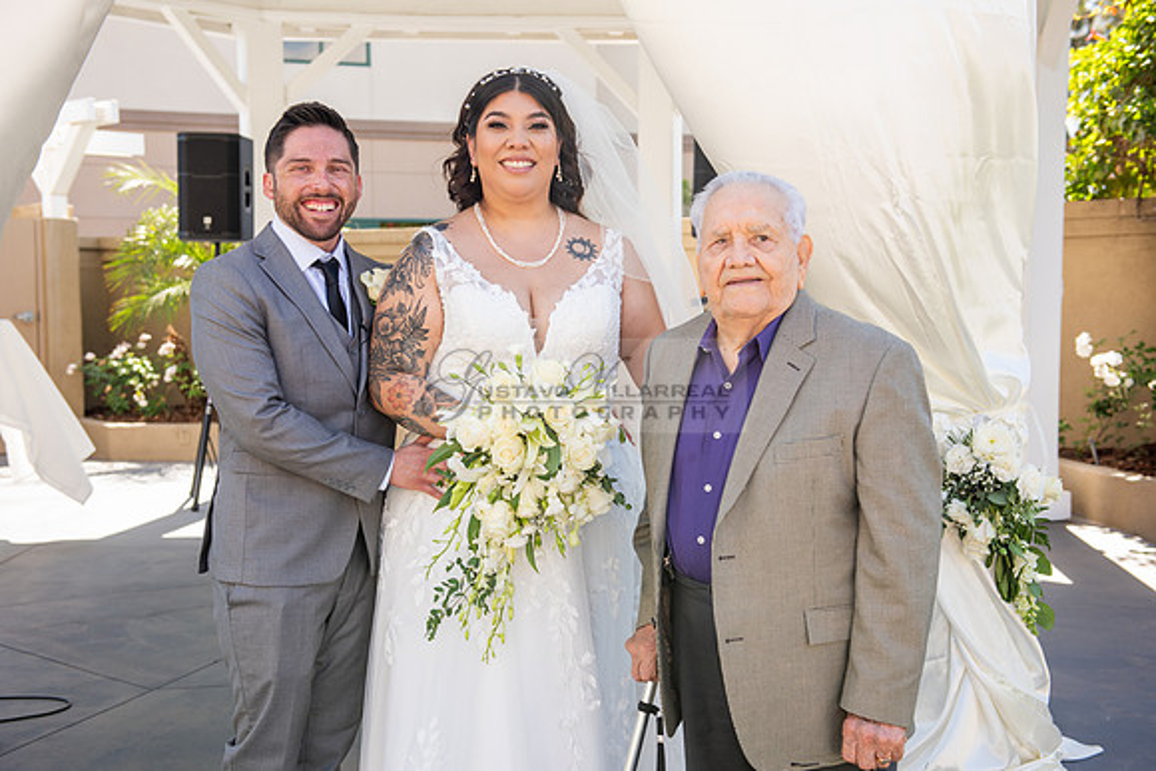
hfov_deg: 41.1
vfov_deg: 28.1
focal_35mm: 48
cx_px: 578
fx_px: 1542
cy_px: 386
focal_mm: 48
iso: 100
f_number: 5
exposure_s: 1/125
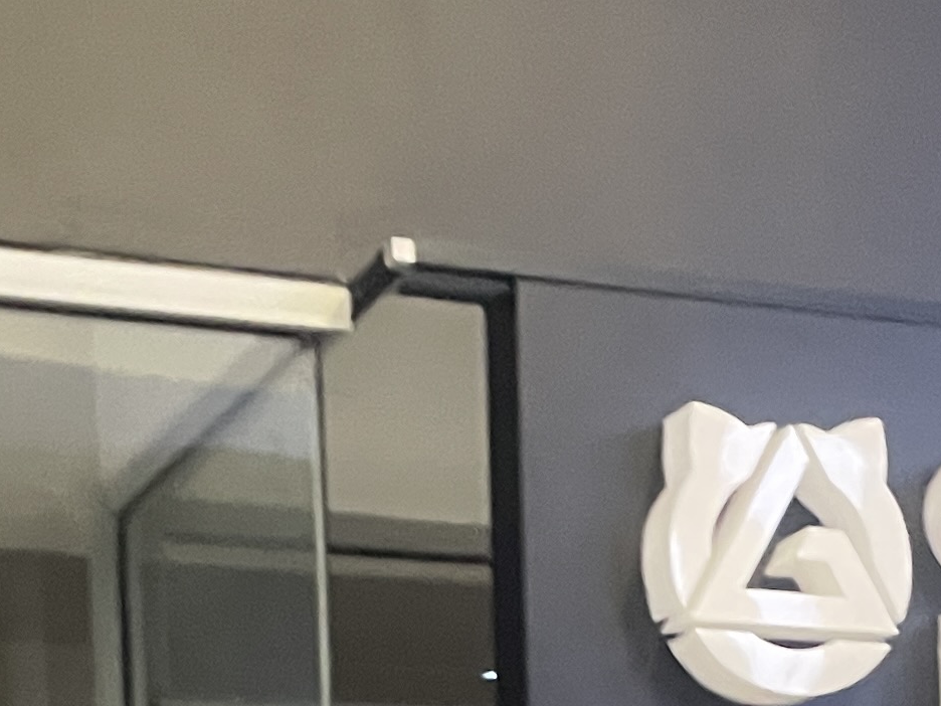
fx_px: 3045
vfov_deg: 12.2
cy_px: 1229
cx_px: 552
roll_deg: +1.4
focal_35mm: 112
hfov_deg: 17.6
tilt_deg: +1.9
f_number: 1.6
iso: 400
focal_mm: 4.2
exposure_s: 1/33
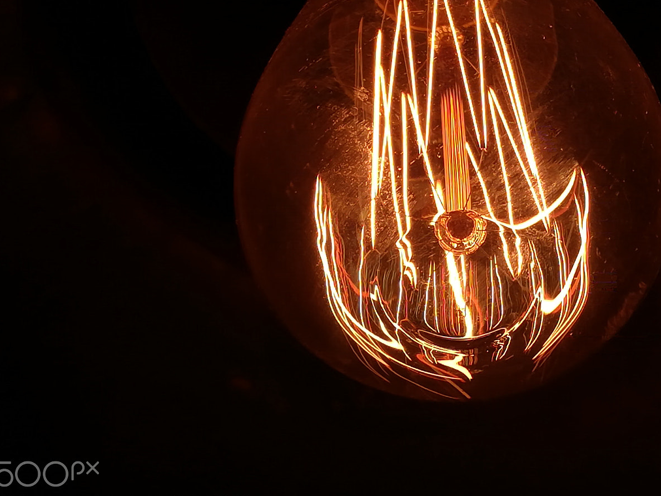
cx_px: 406
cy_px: 213
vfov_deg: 40.6
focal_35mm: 35
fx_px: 668
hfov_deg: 52.2
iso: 50
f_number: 2.2
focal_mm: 3.83
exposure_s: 1/500
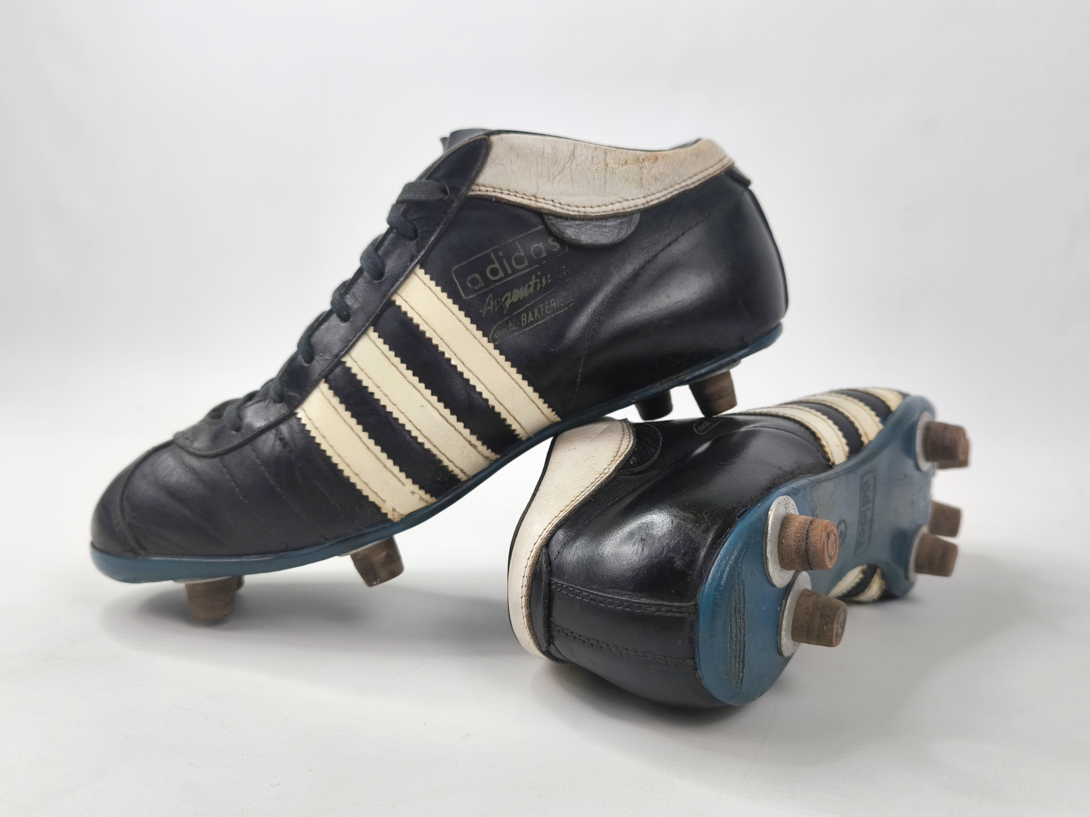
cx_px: 545
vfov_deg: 56.8
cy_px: 408
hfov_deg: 71.6
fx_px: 756
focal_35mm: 24
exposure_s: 1/100
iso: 64
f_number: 1.9
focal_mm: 6.92
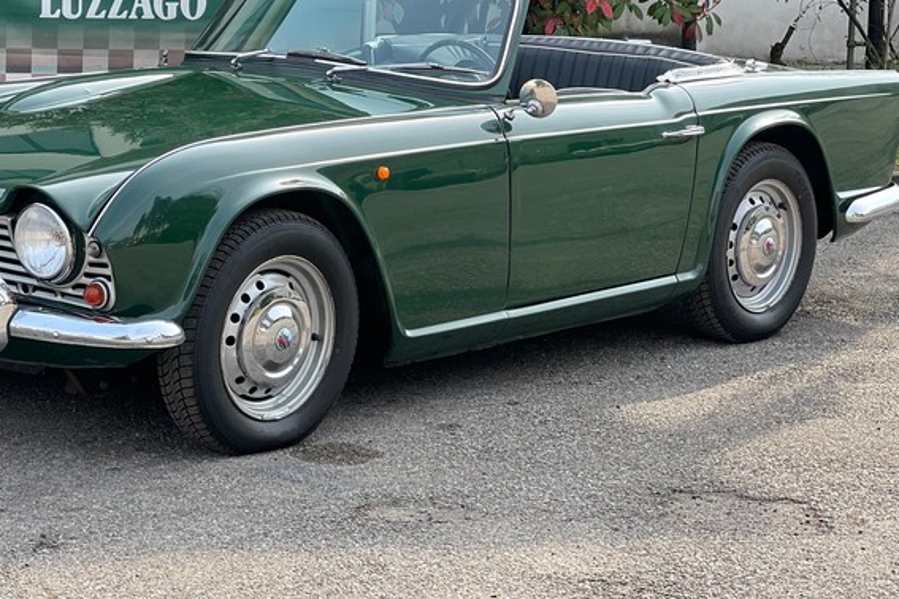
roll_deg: -0.8
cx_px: 335
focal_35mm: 113
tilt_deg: -5.8
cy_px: 144
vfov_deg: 12.1
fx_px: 2822
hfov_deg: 18.1
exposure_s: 1/157
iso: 25
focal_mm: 9
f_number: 2.8
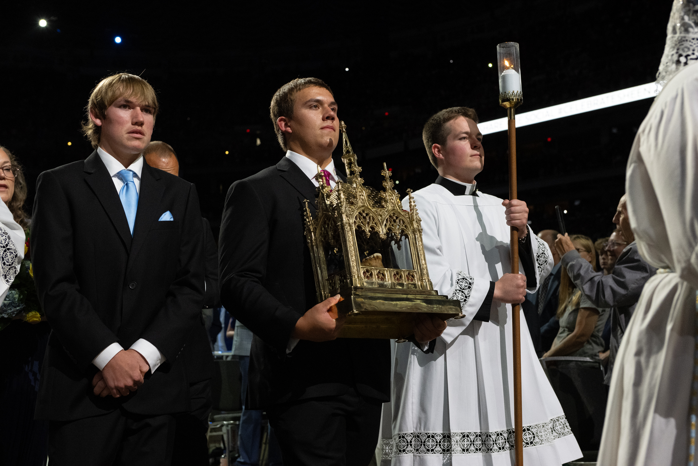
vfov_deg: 24.2
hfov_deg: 35.6
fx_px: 1086
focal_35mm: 56
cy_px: 233
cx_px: 349
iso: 5000
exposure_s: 1/250
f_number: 7.1
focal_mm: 56
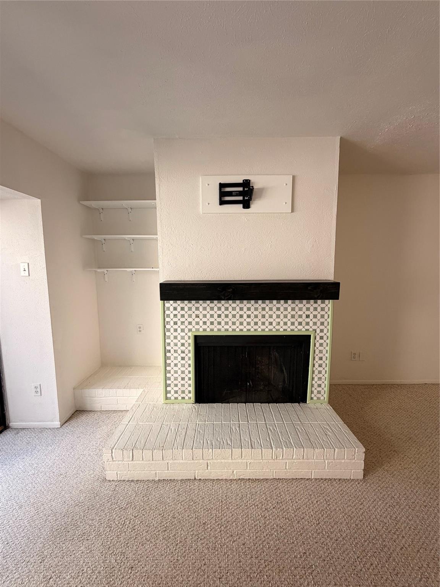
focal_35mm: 14
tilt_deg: -5.3
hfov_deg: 85.7
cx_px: 220
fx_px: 237
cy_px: 294
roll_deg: +0.0
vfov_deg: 102.1
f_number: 2.2
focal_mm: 2.22
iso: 160
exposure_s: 1/121
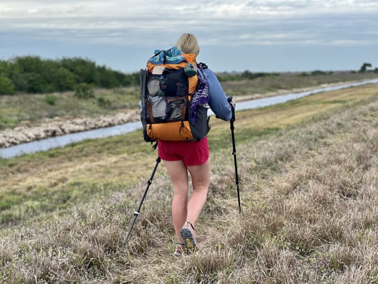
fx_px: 841
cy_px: 142
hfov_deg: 25.3
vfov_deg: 19.1
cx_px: 189
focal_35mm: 77
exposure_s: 1/161
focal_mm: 9
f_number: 2.8
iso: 32
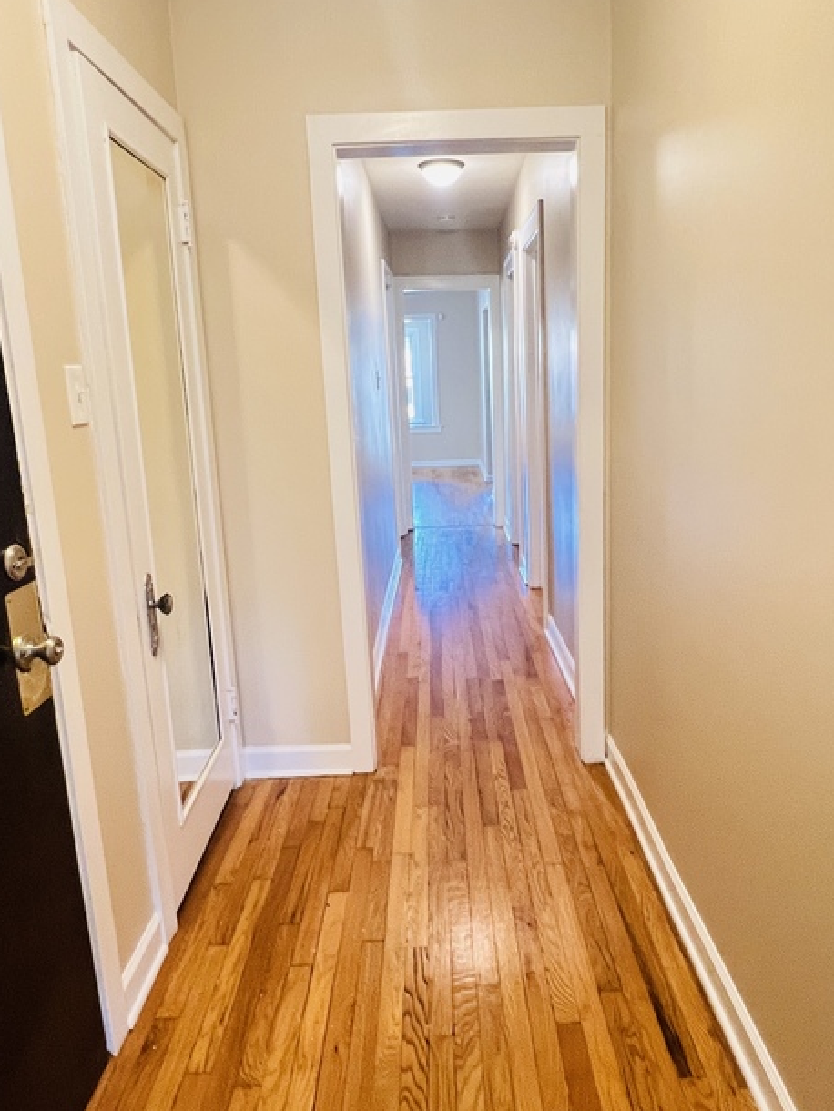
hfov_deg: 58.8
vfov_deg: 73.9
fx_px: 738
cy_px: 537
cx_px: 450
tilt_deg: -11.7
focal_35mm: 23
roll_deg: +2.8
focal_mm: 1.57
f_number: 1.8
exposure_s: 1/60
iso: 320
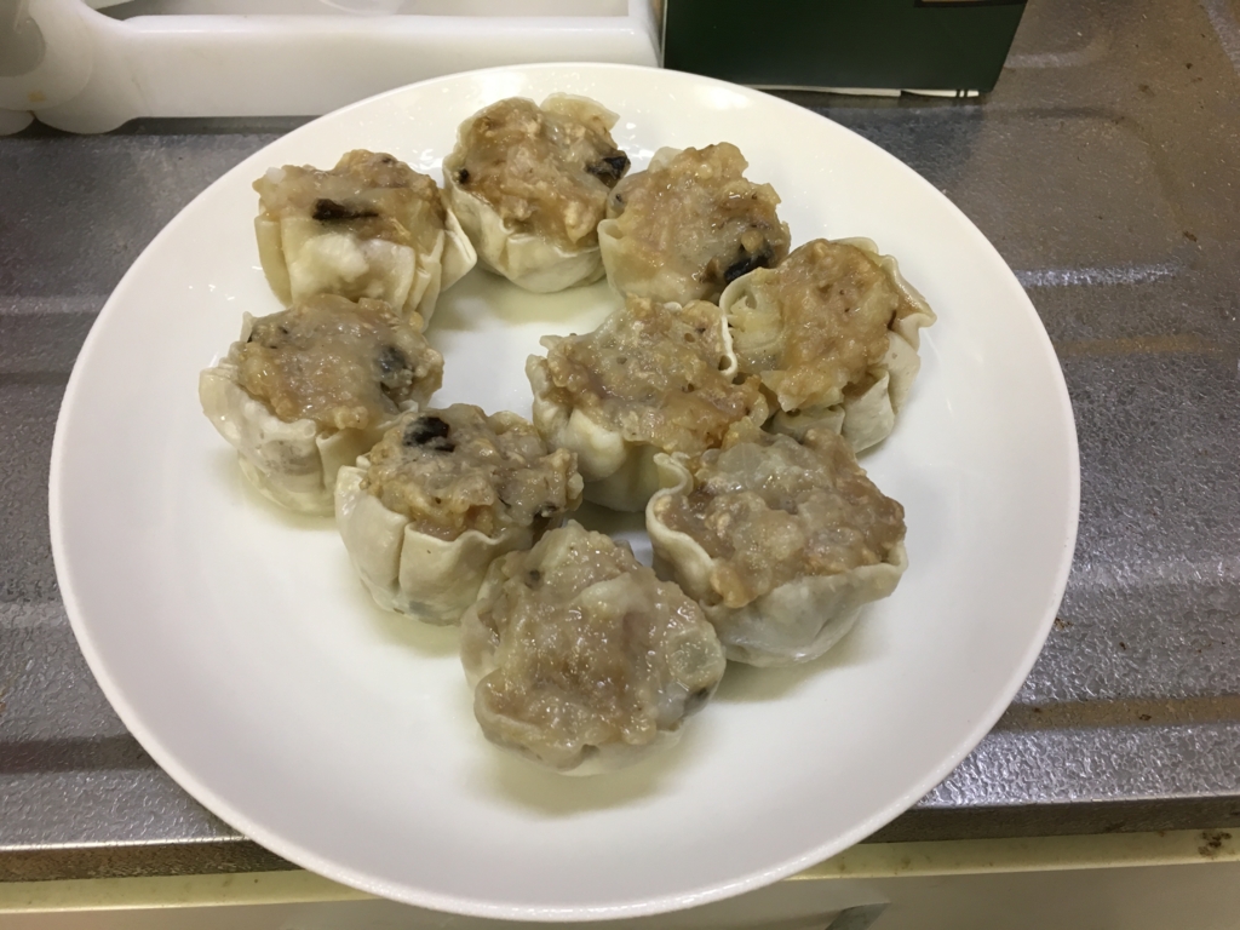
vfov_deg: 48.2
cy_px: 465
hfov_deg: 61.7
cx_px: 620
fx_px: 1039
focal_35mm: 29
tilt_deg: -58.1
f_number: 2.2
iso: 100
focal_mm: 4.15
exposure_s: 1/33
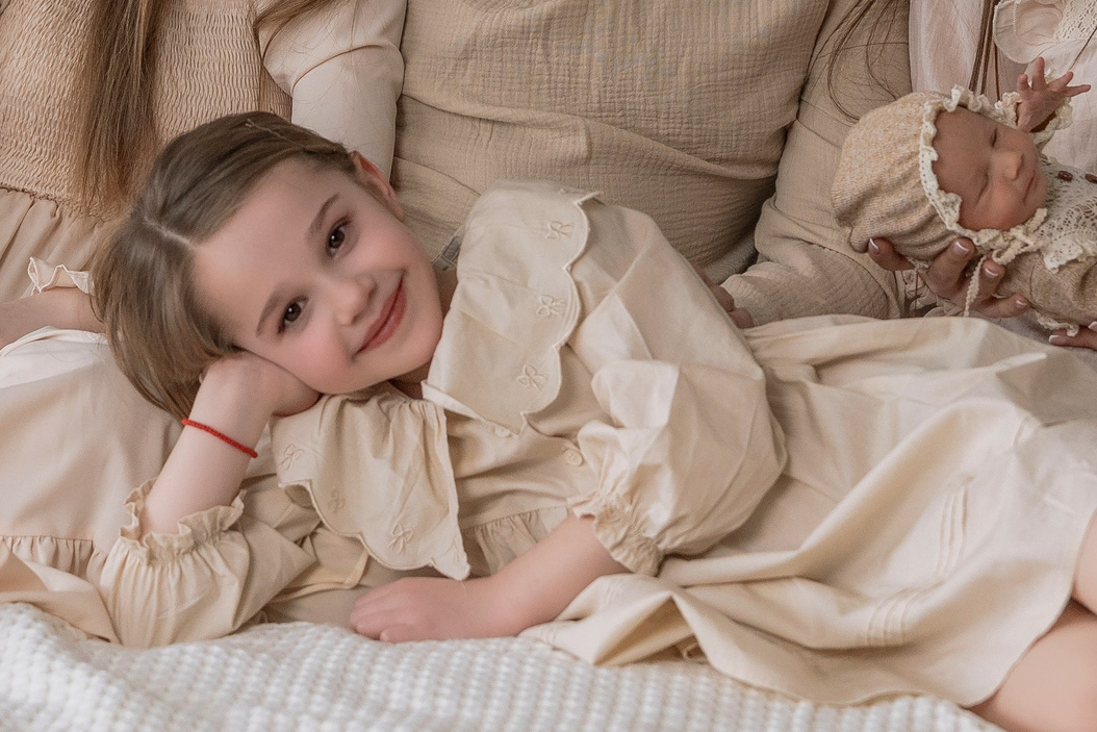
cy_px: -37
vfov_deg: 13.2
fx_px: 3108
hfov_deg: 19.9
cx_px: 776
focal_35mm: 102
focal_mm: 42
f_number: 3.5
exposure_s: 1/200
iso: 1000
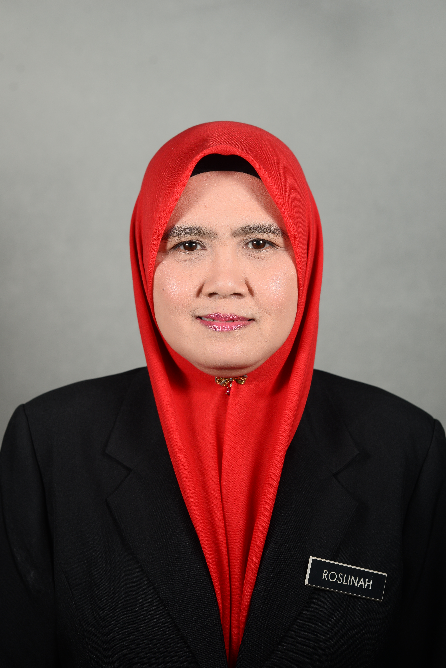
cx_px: 223
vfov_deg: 39.6
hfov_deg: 27.0
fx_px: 928
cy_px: 334
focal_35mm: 50
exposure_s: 1/200
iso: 320
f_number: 5.6
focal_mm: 50
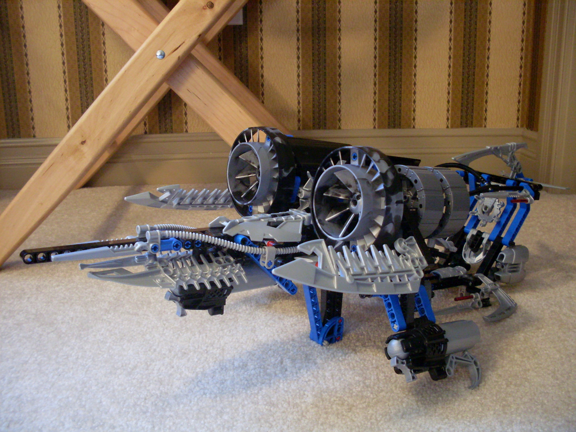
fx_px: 632
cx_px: 288
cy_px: 216
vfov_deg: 37.7
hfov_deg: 49.0
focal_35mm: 38
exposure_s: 1/15
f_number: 2.8
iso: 200
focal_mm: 6.3
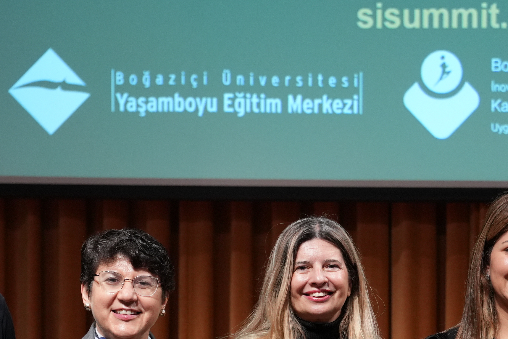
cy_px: 480
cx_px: 499
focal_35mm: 153
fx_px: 2159
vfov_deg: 8.8
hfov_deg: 13.3
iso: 1250
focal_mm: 44
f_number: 2.8
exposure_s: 1/200
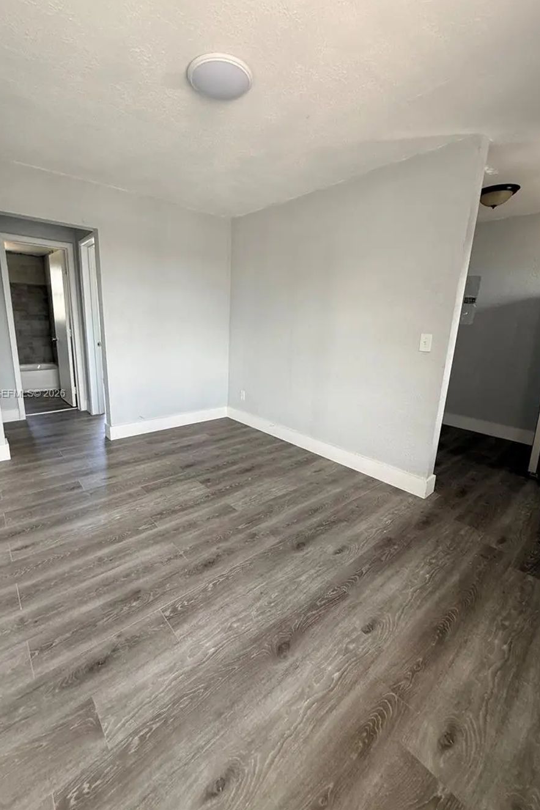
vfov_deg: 100.4
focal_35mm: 15
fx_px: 338
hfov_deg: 77.2
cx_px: 250
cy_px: 394
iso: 100
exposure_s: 1/99
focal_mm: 2.22
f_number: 2.2
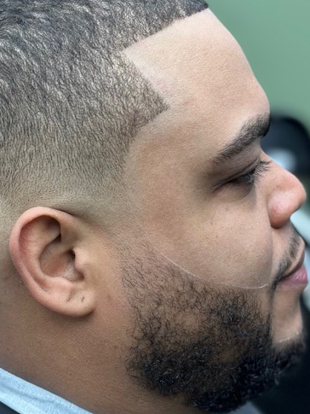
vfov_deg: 19.8
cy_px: 238
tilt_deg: -12.4
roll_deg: -1.6
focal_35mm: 99
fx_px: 1182
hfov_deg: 14.9
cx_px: 118
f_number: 1.78
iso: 100
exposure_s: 1/120
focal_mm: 6.86
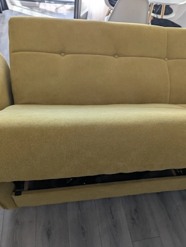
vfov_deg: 69.3
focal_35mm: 25
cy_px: 128
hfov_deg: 55.0
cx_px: 93
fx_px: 179
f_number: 1.85
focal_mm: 6.81
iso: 44
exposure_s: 1/72.3
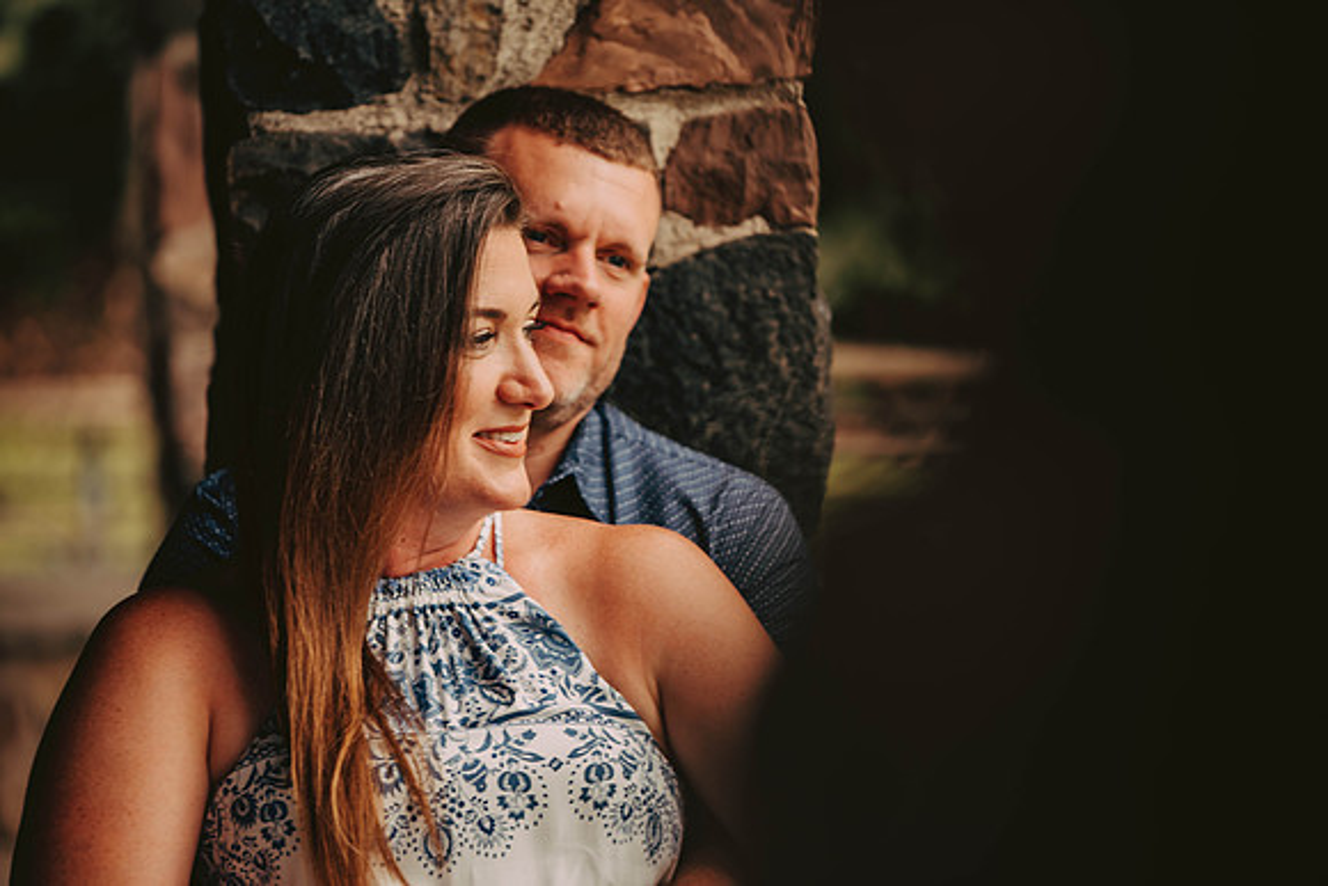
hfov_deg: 13.7
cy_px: 443
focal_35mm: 150
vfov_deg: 9.2
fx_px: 5534
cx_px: 664
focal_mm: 150
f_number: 2.8
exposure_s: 1/100
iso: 320
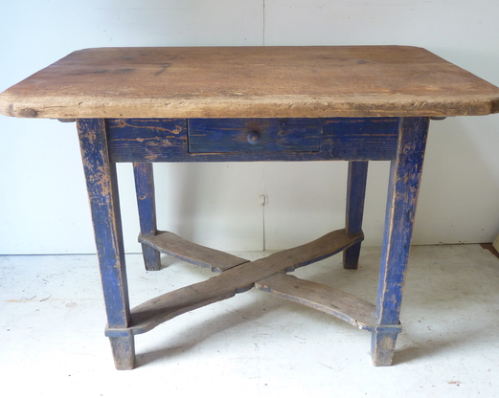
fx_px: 531
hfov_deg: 50.3
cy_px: 213
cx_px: 247
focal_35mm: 36
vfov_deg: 41.1
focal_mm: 5.3
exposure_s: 1/30
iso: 160
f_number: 3.5
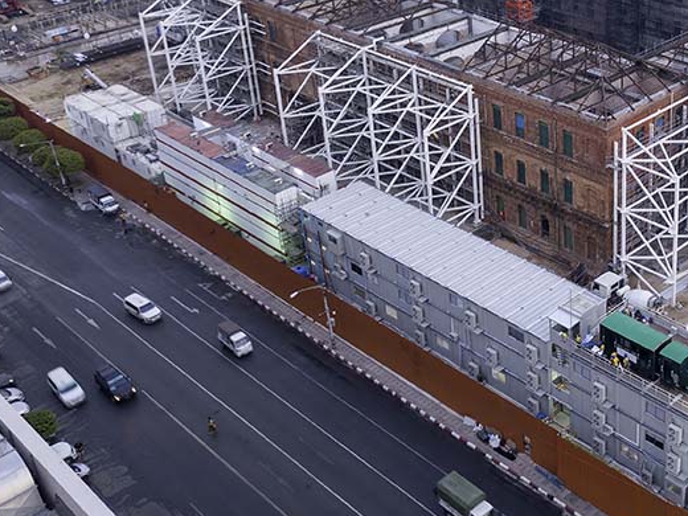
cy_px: 136
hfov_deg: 37.4
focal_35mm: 48
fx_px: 954
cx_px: 599
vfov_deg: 29.8
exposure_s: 1/20
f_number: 2.2
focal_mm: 4.73
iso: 100
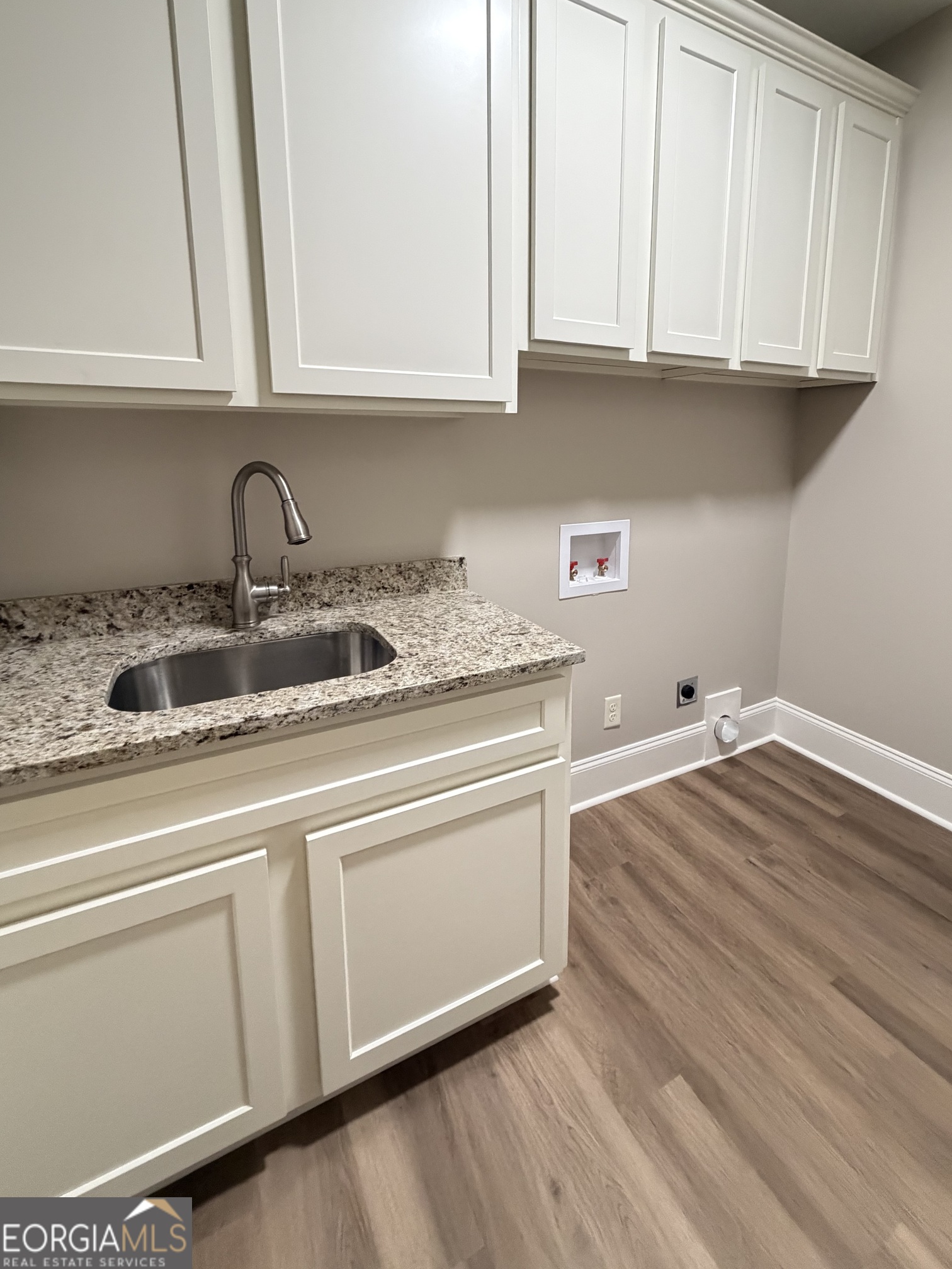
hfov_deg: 77.9
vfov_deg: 93.9
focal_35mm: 16
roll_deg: -0.2
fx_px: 587
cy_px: 544
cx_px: 519
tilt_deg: -10.8
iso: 640
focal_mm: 2.22
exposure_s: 1/60
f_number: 2.2
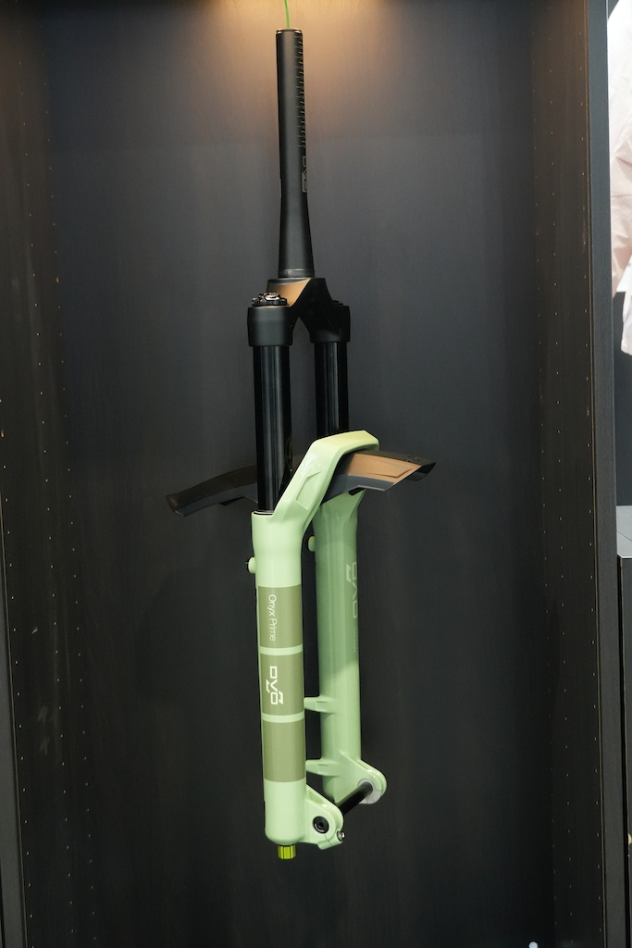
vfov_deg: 37.8
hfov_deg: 25.8
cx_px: 316
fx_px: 1382
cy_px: 474
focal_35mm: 52
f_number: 4.5
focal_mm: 35
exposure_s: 1/60
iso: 3200
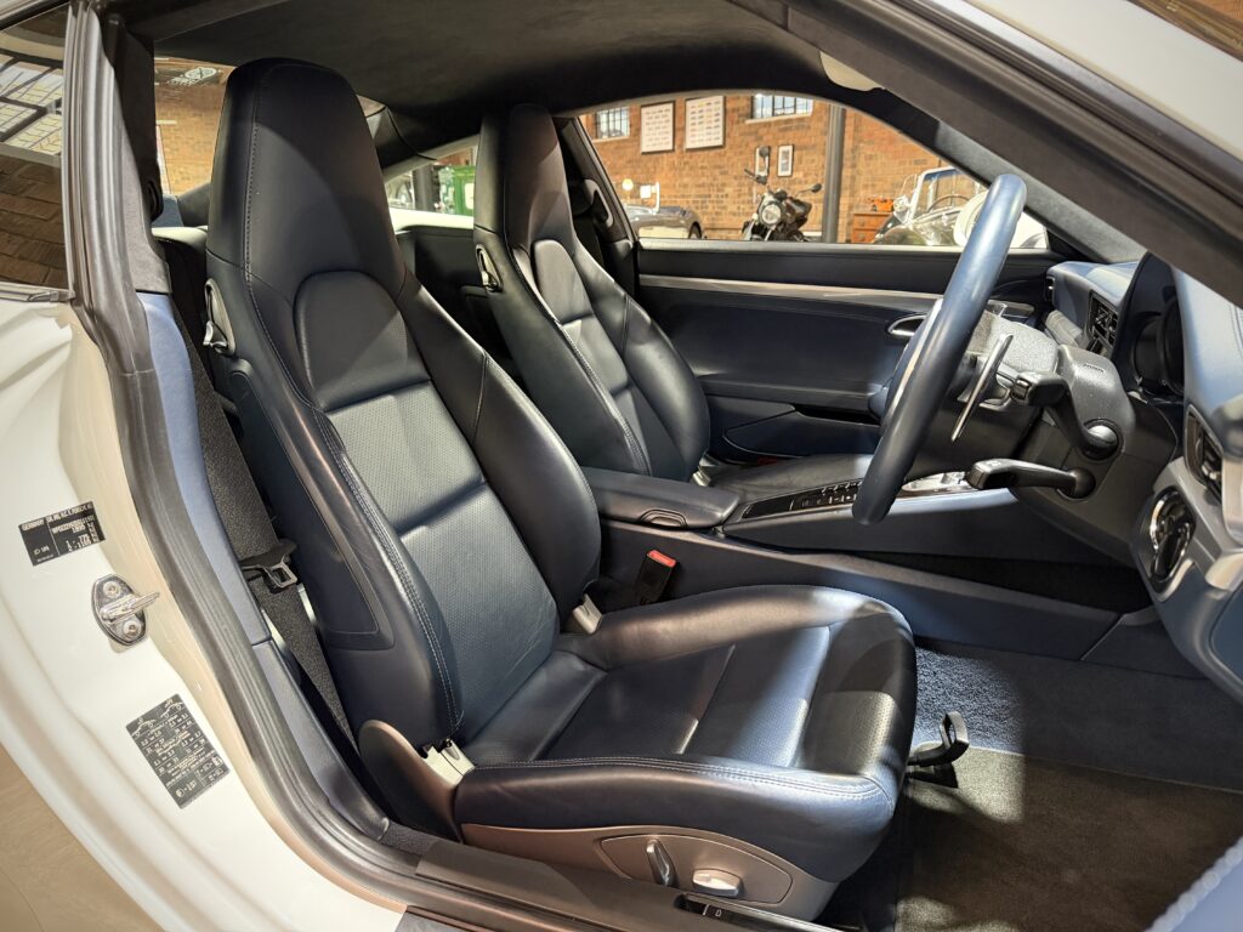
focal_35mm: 24
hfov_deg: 71.6
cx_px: 622
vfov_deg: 56.8
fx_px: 862
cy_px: 466
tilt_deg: -17.0
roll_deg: +0.2
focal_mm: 6.76
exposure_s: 1/33
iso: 800
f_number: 1.78
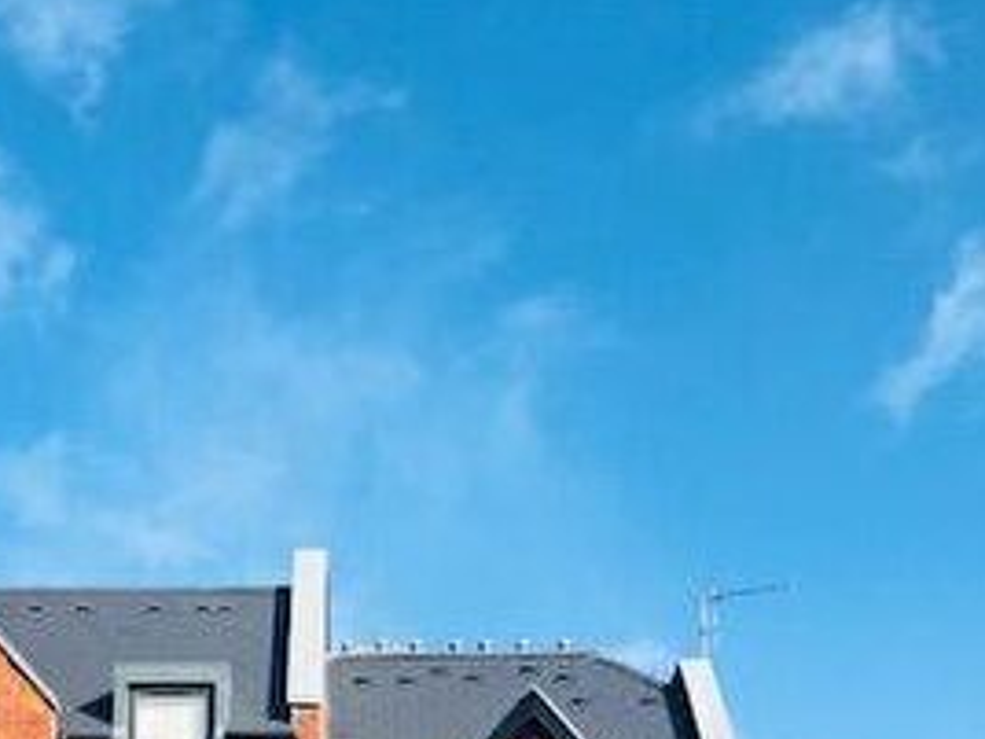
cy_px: 925
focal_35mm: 73
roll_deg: -1.1
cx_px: 294
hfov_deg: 26.5
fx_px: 2077
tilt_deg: +18.1
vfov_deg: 18.9
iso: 20
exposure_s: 1/2128
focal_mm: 3.99
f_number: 1.8
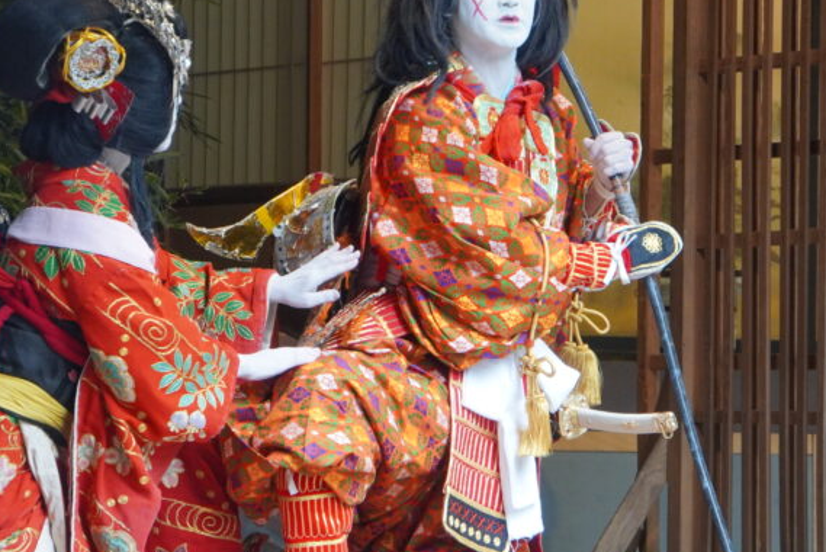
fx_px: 5945
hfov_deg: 7.9
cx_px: 337
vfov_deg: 5.3
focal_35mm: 259
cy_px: 234
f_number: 6.3
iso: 2000
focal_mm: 96
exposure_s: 1/160
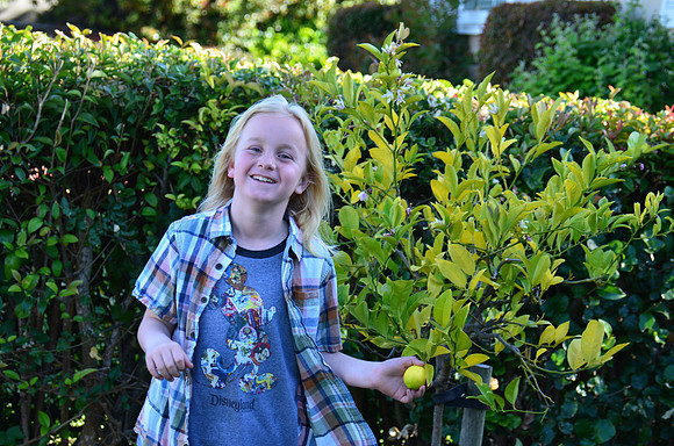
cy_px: 223
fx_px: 2186
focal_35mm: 117
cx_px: 337
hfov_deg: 17.5
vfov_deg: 11.7
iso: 250
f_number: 5.6
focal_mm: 78
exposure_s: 1/125
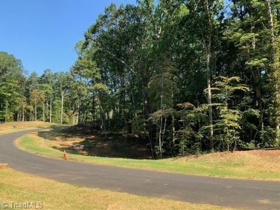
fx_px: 235
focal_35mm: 29
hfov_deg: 61.7
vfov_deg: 48.2
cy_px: 105
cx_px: 140
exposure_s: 1/650
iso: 16
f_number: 1.8
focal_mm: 3
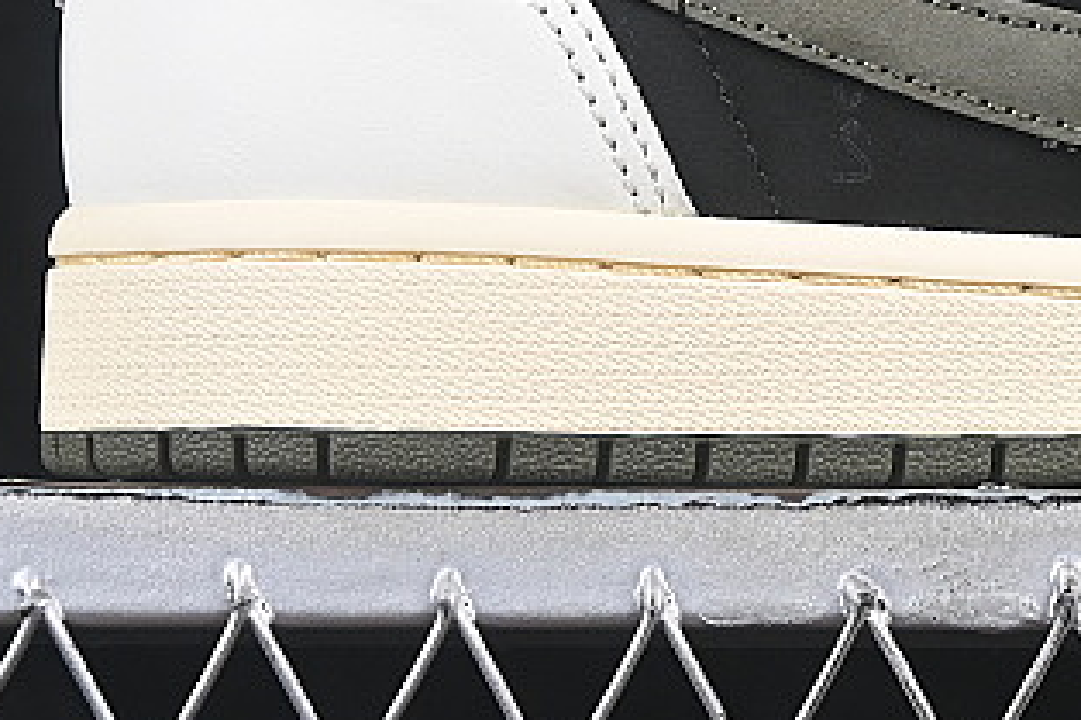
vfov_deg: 5.3
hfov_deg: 7.9
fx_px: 7743
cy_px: -276
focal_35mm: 258
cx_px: 1367
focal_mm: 50
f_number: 7.1
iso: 160
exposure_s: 1/60
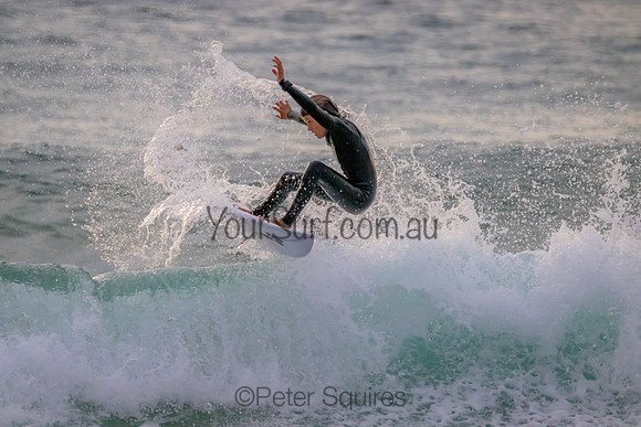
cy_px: 214
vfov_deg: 1.7
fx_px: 14247
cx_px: 320
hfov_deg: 2.6
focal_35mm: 800
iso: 7200
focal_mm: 800
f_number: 11
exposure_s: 1/2000
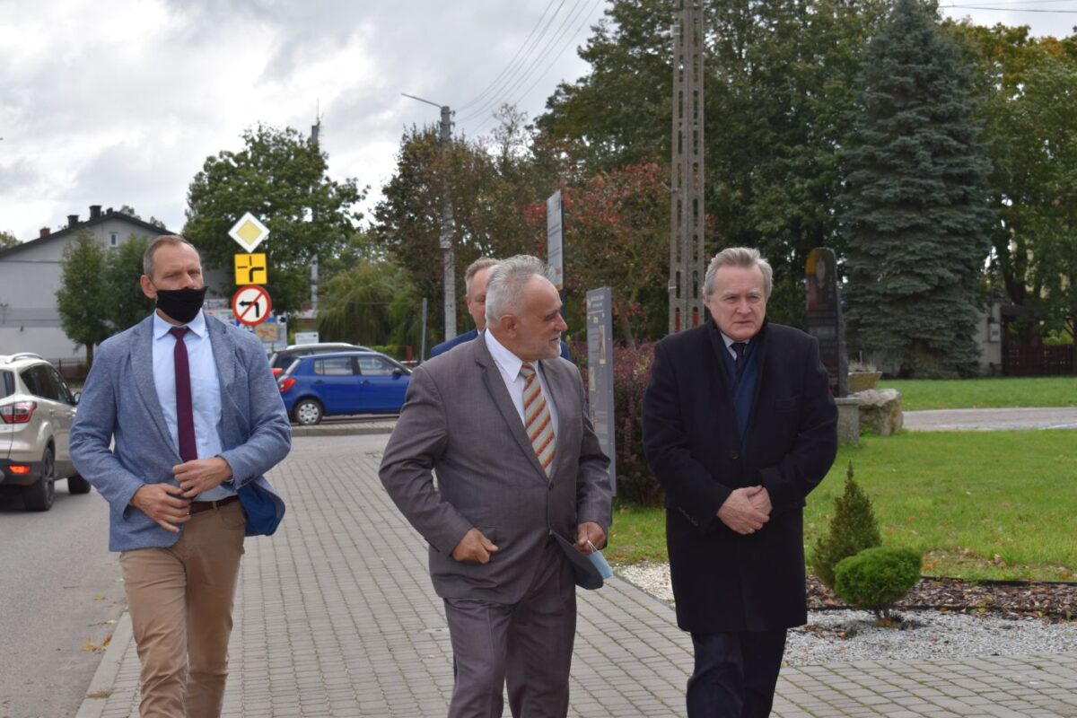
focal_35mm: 63
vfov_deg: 21.6
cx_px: 538
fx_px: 1885
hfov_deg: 31.9
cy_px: 359
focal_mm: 42
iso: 100
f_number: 8
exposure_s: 1/200
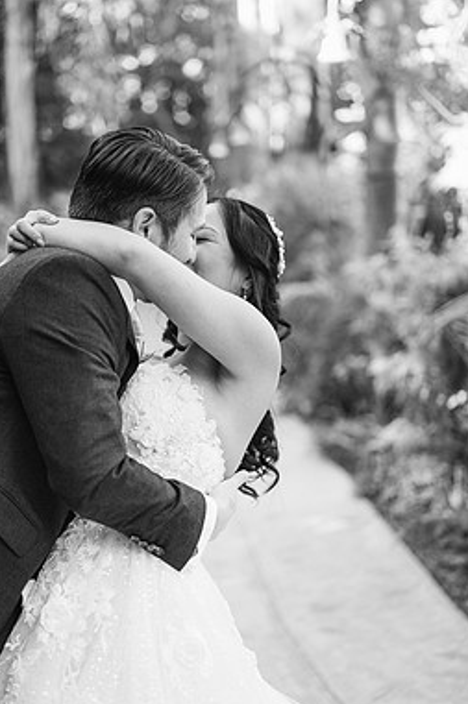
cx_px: 193
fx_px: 1154
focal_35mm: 59
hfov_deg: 22.9
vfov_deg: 34.0
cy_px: 381
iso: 100
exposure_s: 1/125
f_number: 2
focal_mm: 50
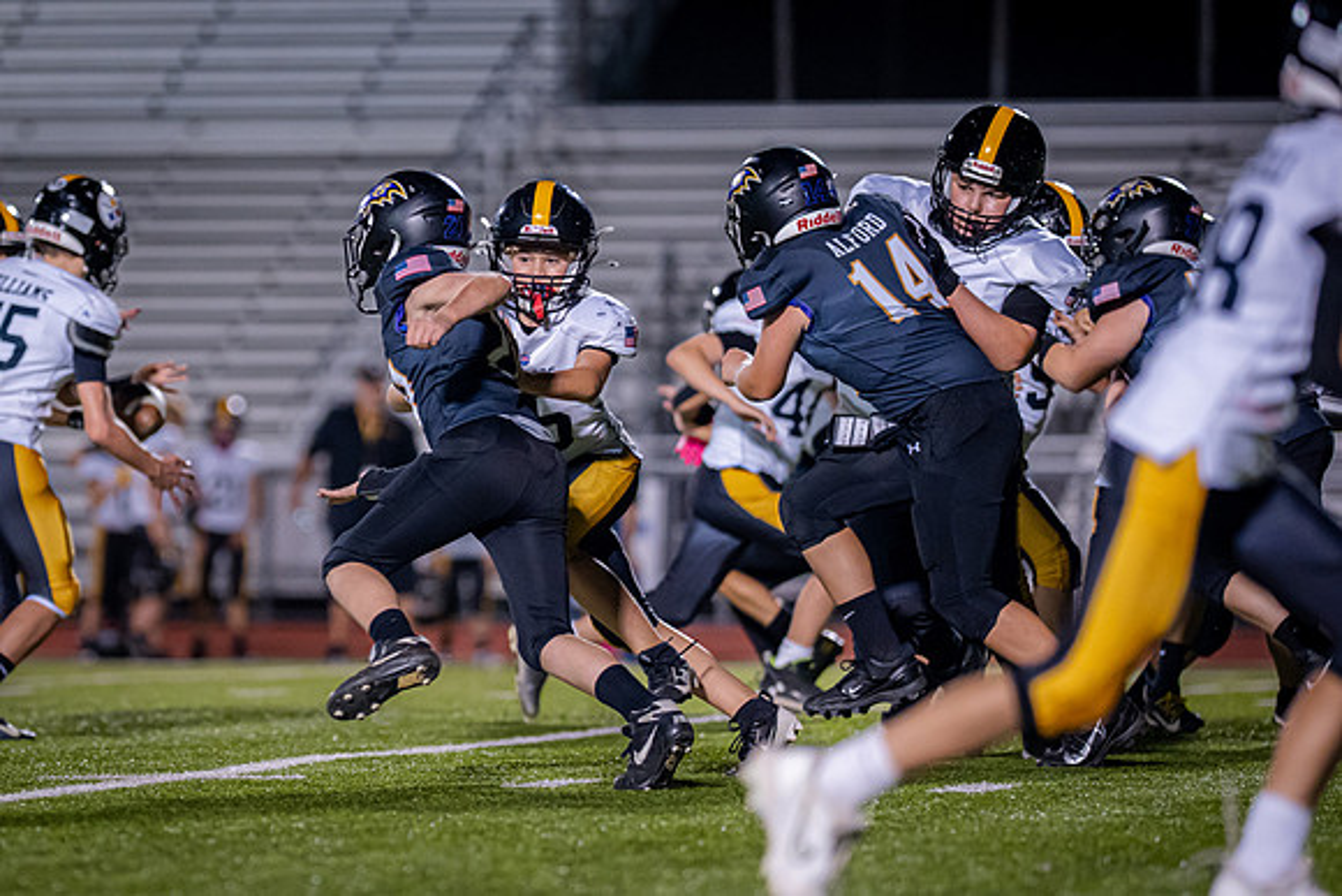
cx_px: 249
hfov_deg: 8.0
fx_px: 9565
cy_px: 407
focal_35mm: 257
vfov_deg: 5.4
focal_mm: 135
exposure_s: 1/1000
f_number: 1.8
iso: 1600
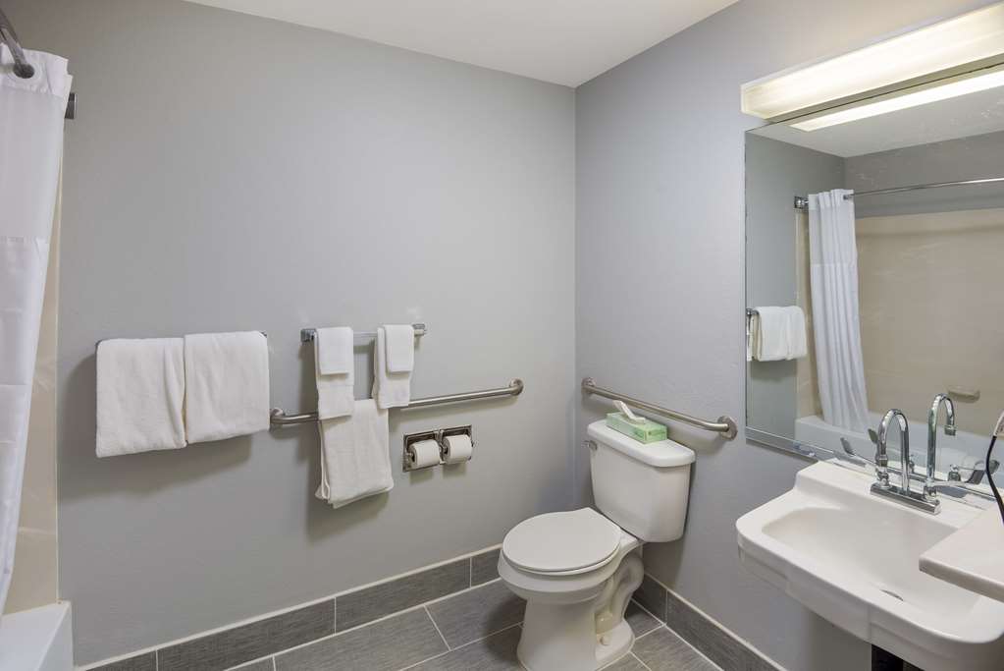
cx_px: 502
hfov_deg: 96.7
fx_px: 446
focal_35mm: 16
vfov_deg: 73.8
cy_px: 336
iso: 100
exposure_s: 1/1.25
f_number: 8
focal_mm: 16
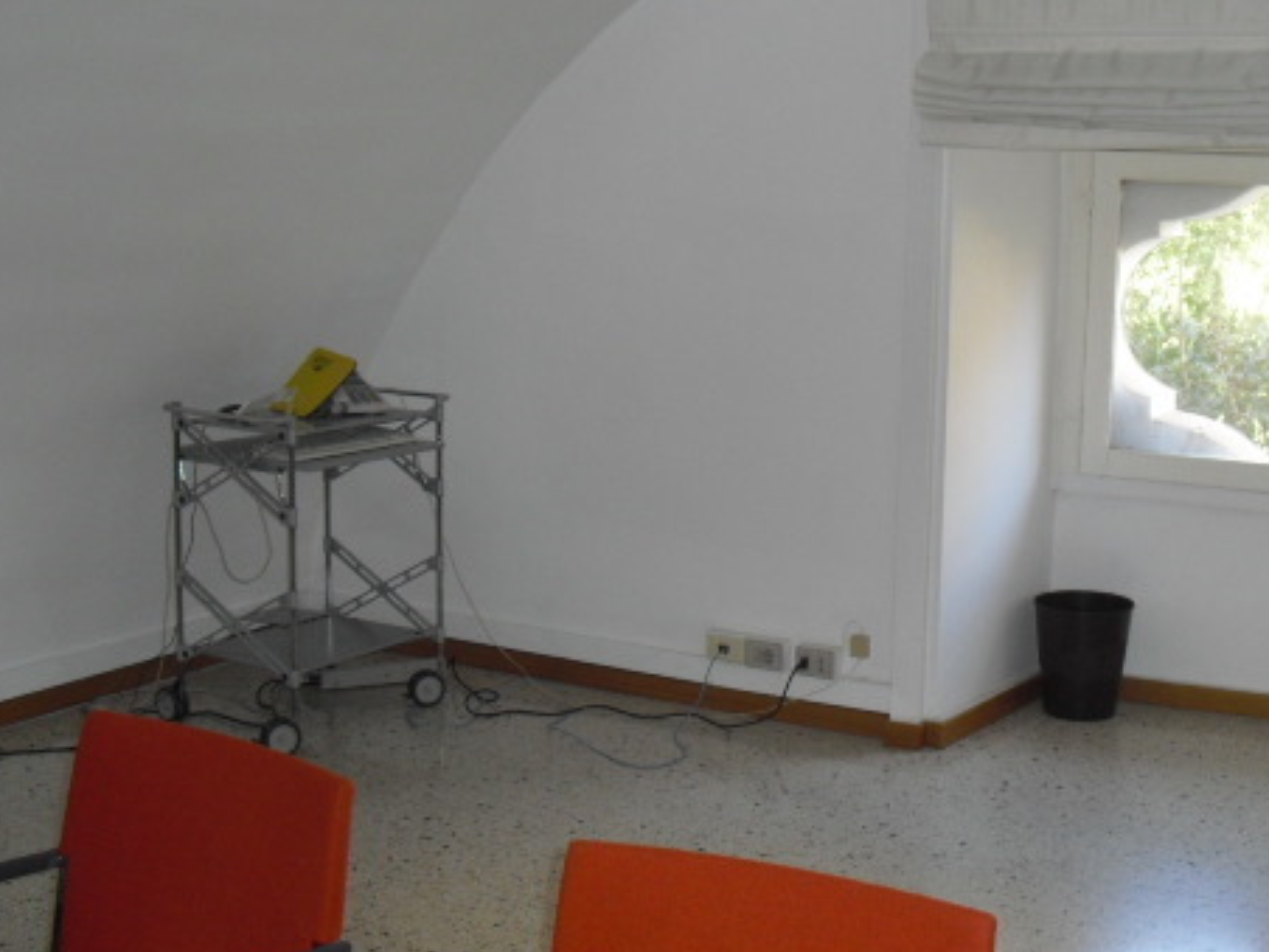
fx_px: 1870
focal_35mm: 51
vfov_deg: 28.5
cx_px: 834
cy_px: 354
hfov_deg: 37.1
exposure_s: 1/60
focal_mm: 6.3
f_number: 3.1
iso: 200
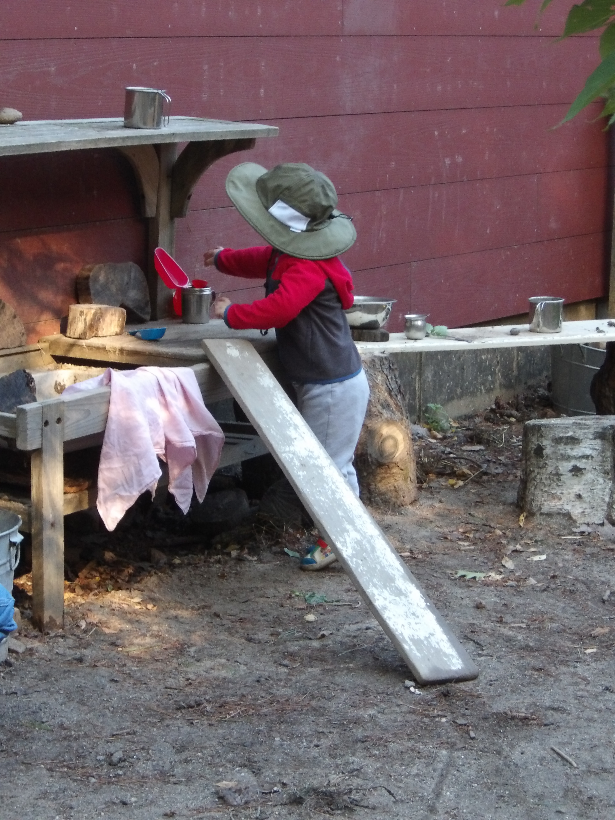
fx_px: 2558
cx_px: 308
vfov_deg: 18.2
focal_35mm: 108
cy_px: 410
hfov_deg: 13.7
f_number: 6.6
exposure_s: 1/60
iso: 800
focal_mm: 19.6
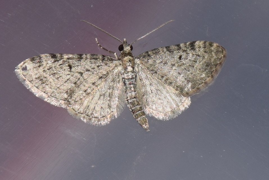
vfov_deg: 6.6
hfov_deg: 9.8
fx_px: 1571
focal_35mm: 210
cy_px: 90
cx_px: 134
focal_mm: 140
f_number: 8
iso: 100
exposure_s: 1/60
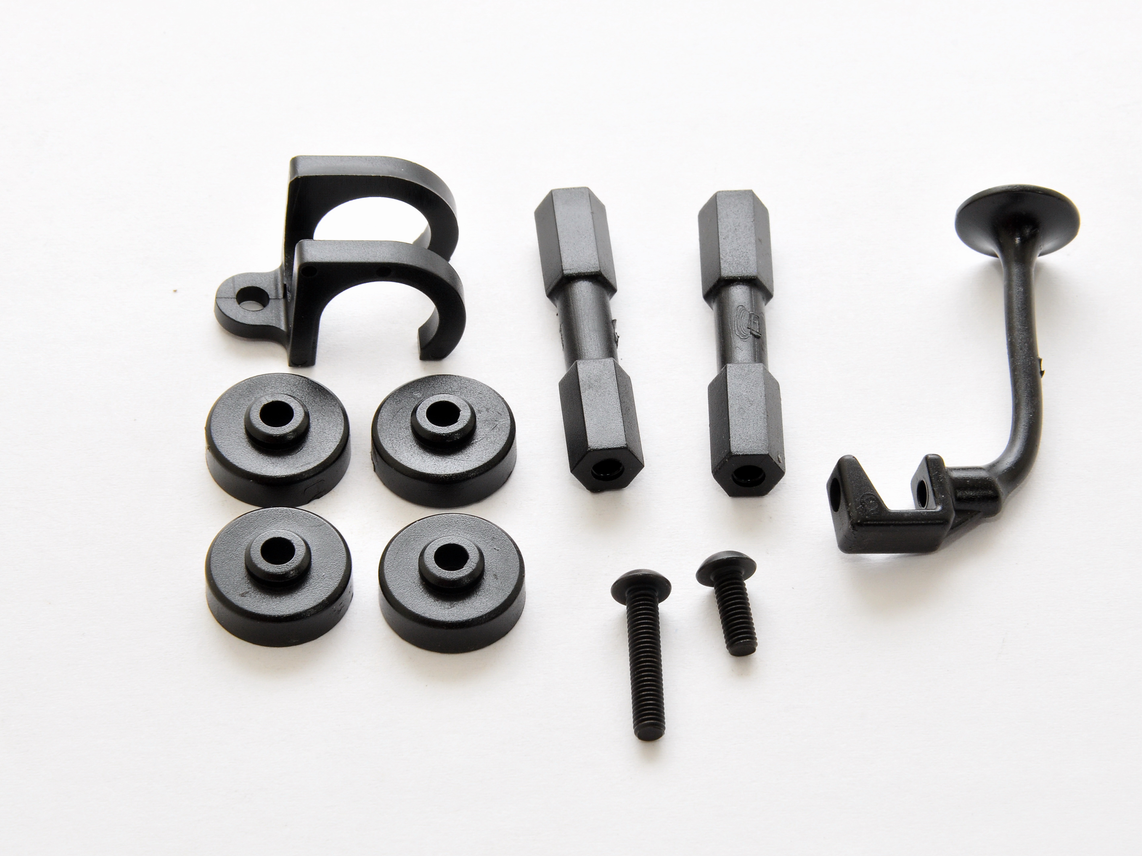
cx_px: 619
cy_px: 427
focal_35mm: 326
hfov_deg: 6.1
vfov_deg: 4.6
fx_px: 10754
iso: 400
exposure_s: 1/60
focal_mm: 200
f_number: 22
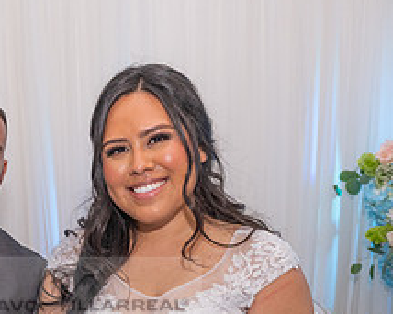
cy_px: 300
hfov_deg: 29.8
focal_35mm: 61
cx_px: 46
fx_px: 709
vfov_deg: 24.1
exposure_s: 1/200
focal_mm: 24
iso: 1000
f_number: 4.5
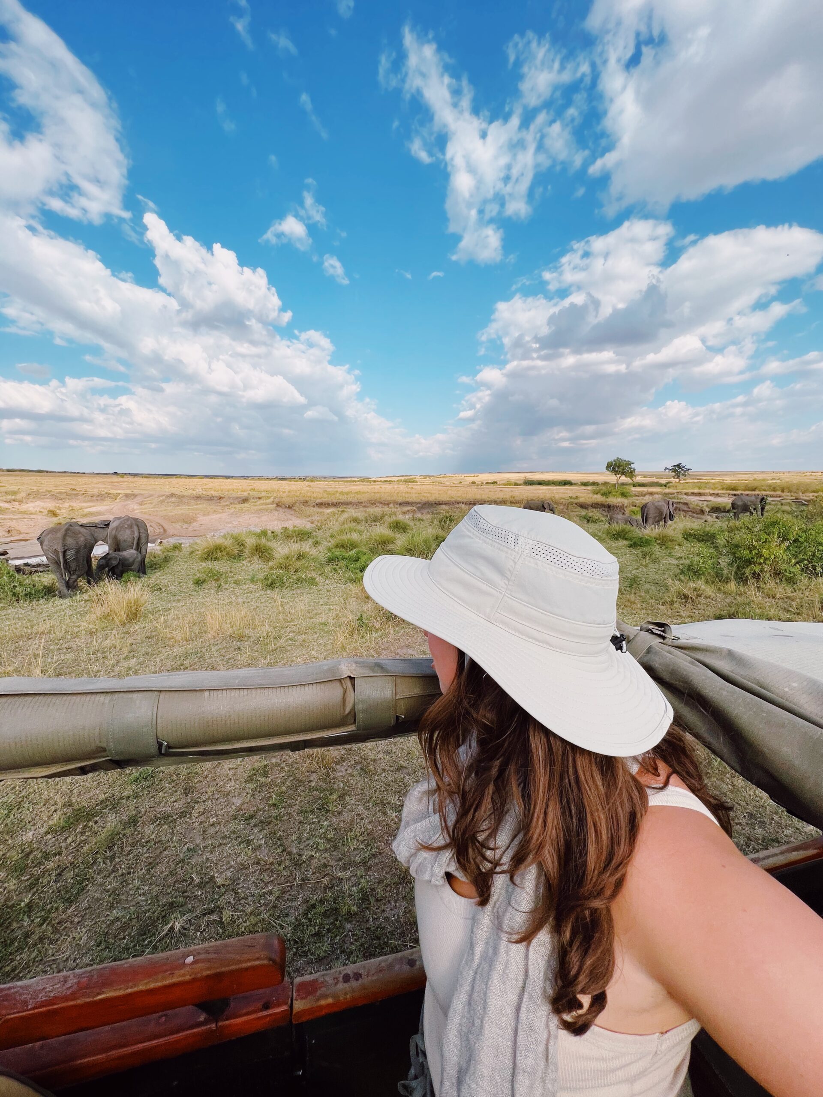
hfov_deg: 89.9
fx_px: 412
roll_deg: -0.1
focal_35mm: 13
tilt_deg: -7.7
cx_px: 412
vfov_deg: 106.2
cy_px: 548
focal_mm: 1.57
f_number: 1.8
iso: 32
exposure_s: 1/1553
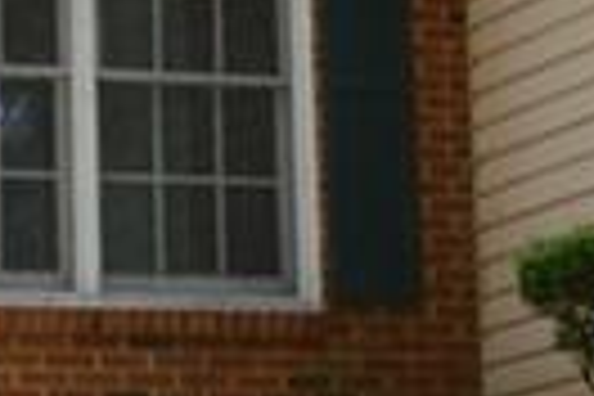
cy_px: -288
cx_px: 148
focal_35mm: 232
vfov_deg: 5.8
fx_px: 3828
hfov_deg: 8.9
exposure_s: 1/200
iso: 400
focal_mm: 20
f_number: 10
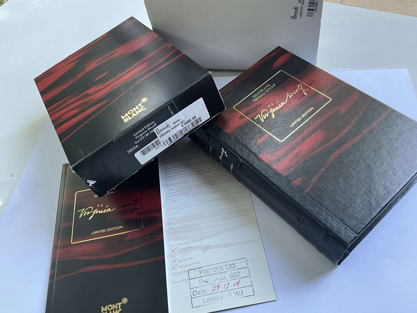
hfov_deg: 61.7
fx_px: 349
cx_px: 208
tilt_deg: -54.2
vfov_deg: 48.2
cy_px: 156
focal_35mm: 29
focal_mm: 3
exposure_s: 1/103
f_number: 1.8
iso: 64
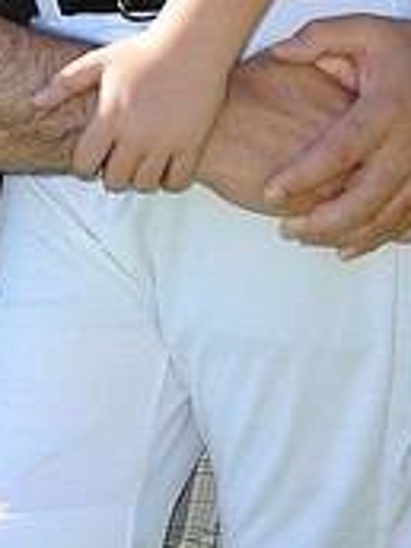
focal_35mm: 437
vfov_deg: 4.5
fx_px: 6918
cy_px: -303
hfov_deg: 3.4
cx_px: -13
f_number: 4
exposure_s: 1/640
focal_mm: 135
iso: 200
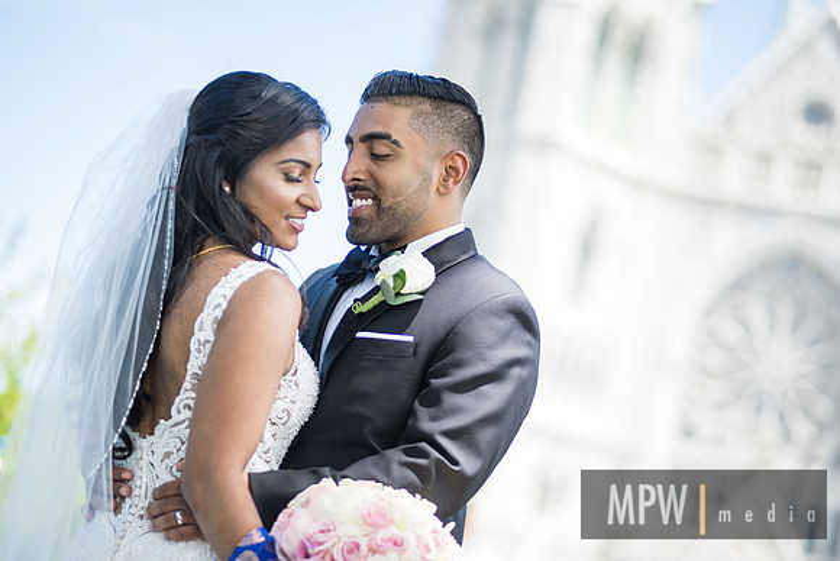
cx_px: 420
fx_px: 1960
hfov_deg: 24.2
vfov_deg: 16.3
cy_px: 280
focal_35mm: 84
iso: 160
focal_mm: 56
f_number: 1.2
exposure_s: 1/2000
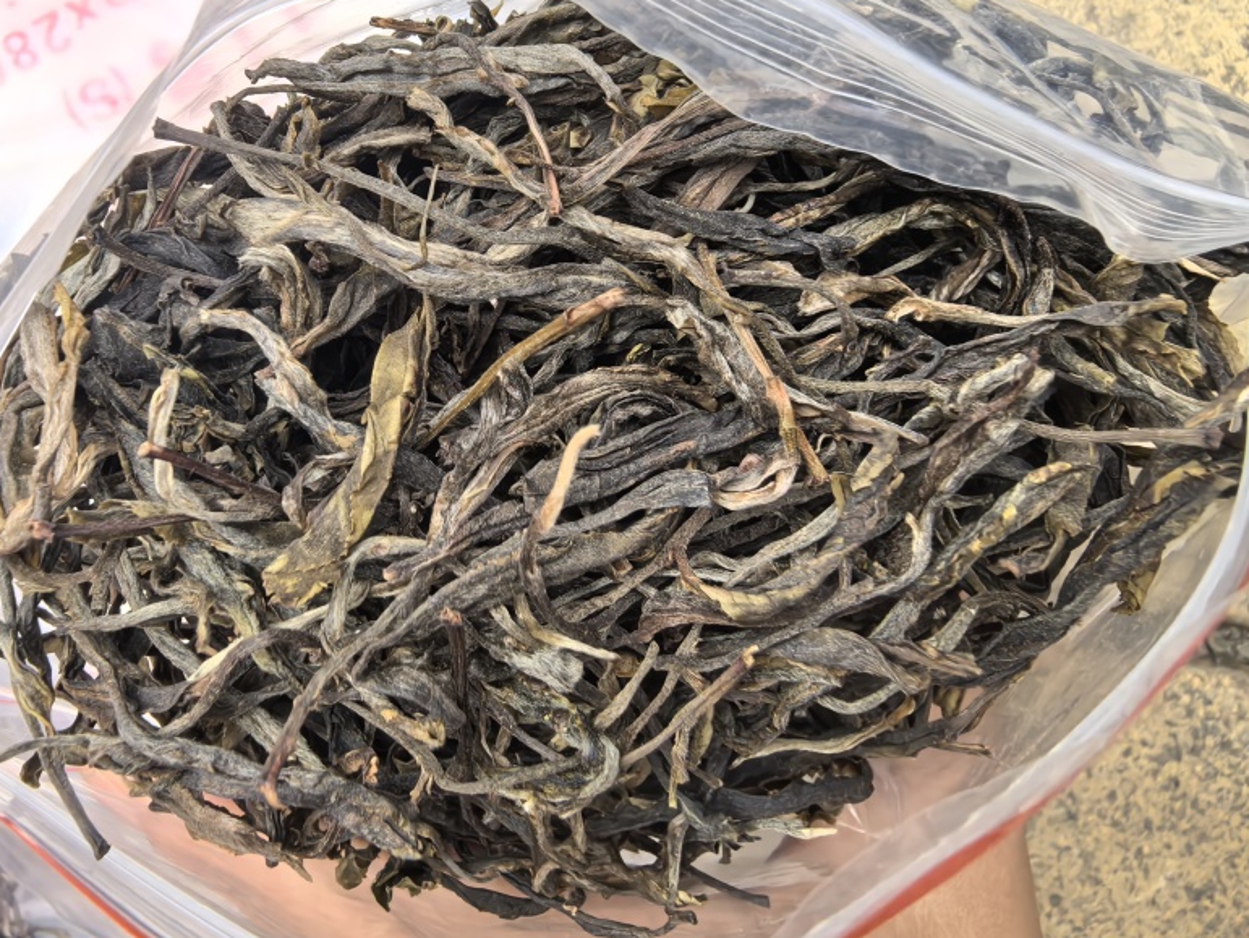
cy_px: 467
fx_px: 1011
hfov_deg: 63.4
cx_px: 604
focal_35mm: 28
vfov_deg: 49.8
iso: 160
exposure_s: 1/737
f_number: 2.2
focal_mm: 1.95
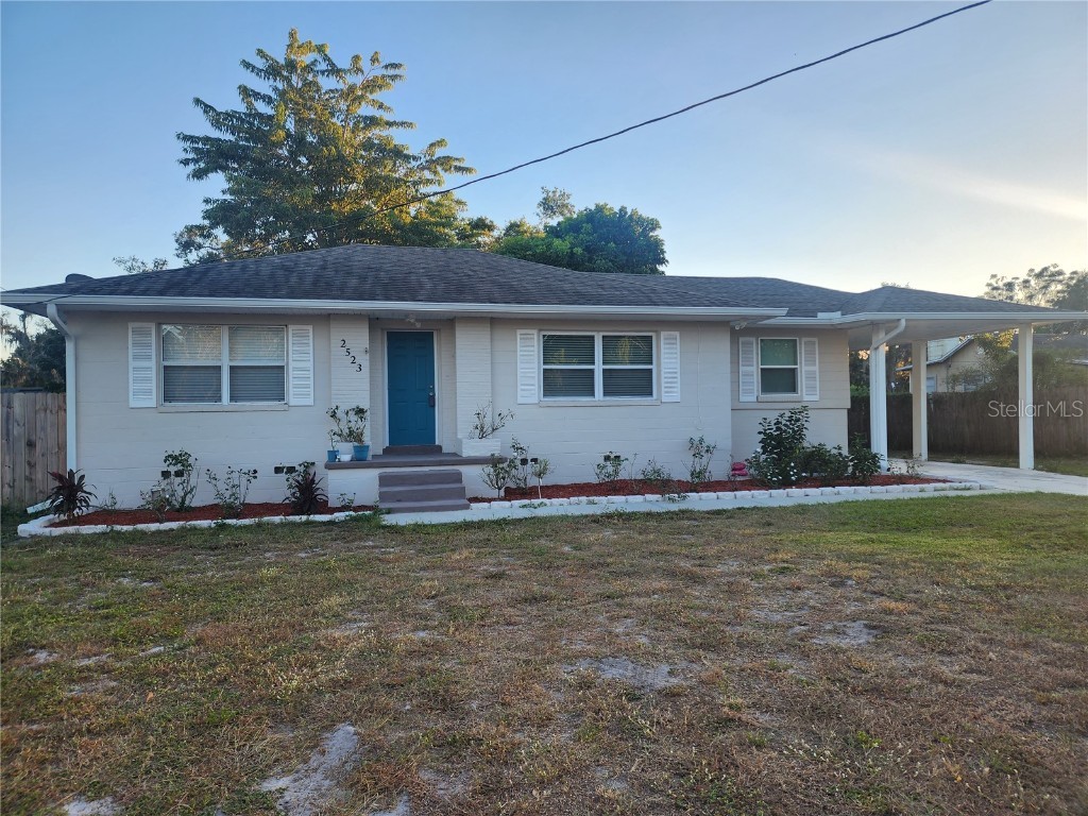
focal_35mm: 23
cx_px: 544
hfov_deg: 73.9
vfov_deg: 58.9
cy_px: 408
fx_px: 723
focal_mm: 6.4
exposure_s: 1/203
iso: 12
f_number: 1.8
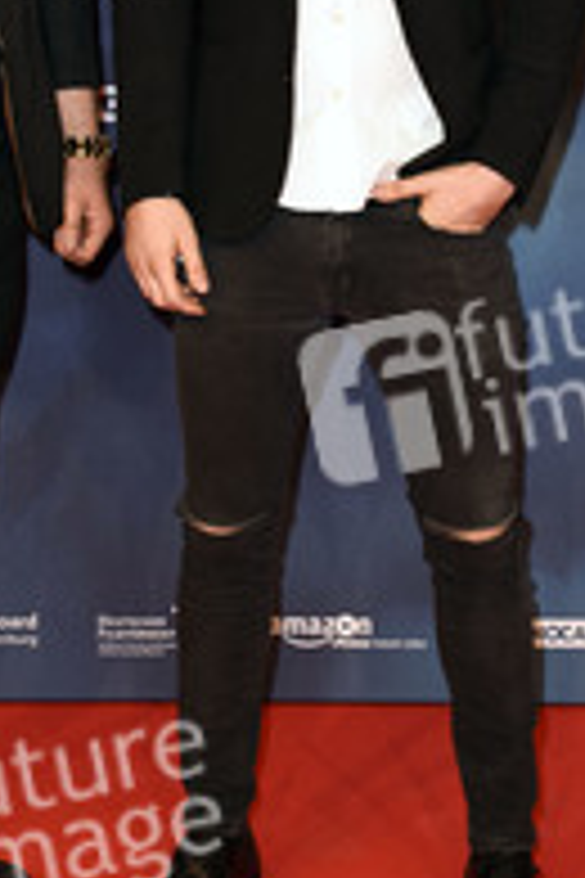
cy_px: 153
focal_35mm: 123
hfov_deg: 11.1
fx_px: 2998
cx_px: 122
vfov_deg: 16.5
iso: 400
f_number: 6.3
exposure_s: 1/100
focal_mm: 40
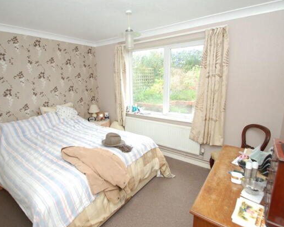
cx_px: 132
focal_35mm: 18
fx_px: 151
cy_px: 114
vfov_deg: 73.8
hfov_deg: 86.3
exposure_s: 1/125
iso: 400
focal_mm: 10
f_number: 5.6
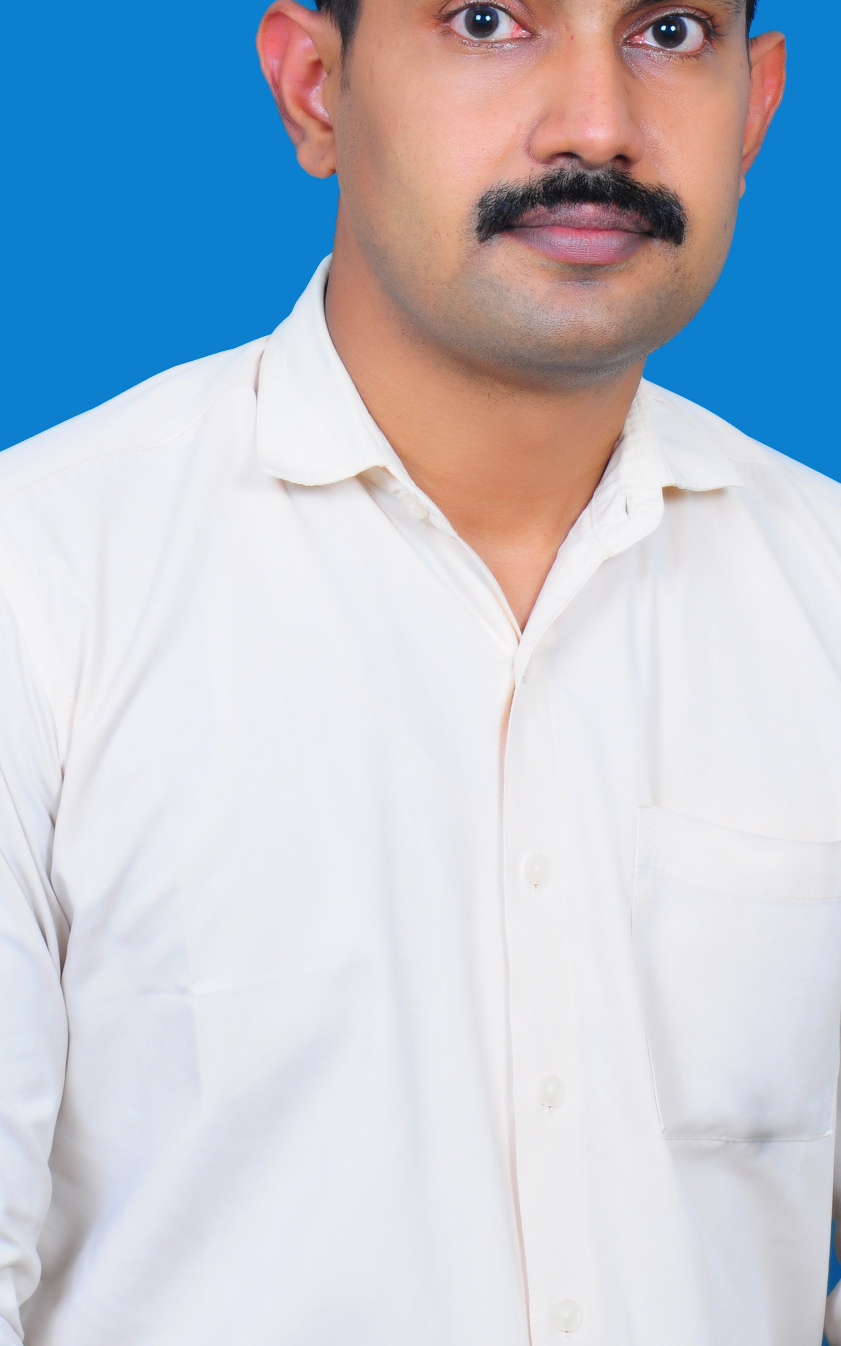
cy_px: 462
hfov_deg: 8.2
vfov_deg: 13.0
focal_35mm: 161
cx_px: 436
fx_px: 5894
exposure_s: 1/125
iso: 200
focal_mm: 75
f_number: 11
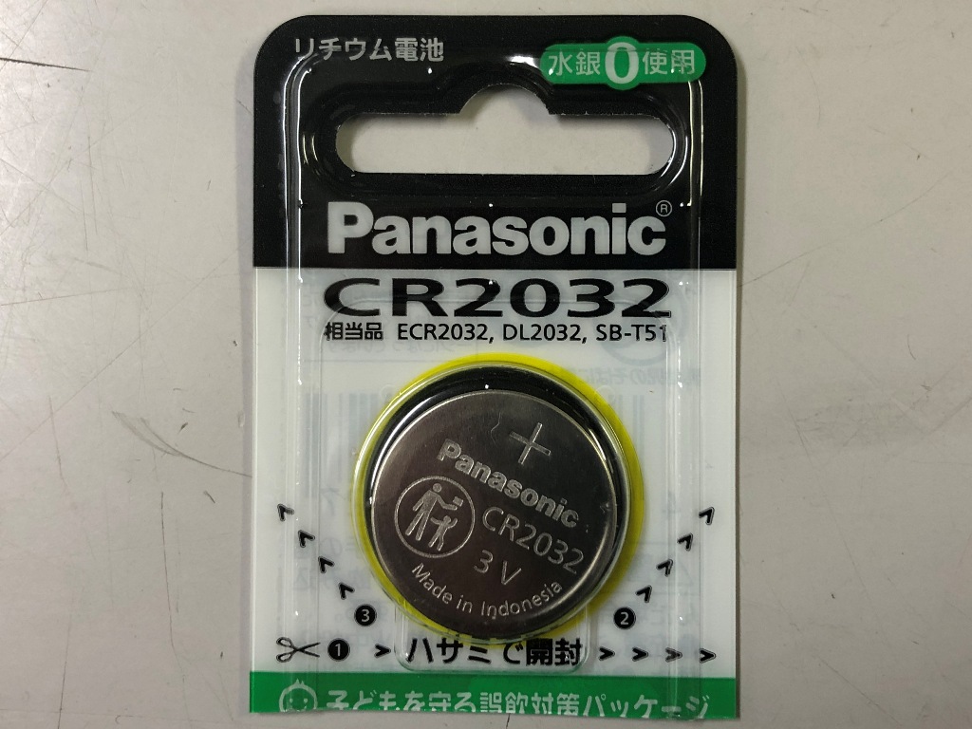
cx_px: 486
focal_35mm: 28
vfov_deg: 49.7
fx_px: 786
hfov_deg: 63.4
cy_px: 364
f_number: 1.8
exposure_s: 1/17
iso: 32
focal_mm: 3.99
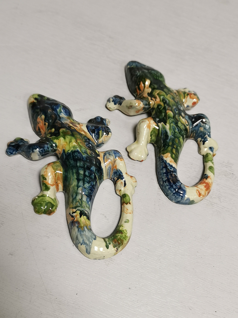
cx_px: 119
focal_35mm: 43
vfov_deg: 43.9
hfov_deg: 33.6
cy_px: 159
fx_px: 394
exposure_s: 1/100
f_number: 1.8
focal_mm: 5.58
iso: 160
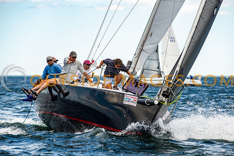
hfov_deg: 9.1
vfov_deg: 6.0
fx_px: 1476
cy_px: 87
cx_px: 117
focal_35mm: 227
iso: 320
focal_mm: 200
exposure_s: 1/800
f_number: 5.6
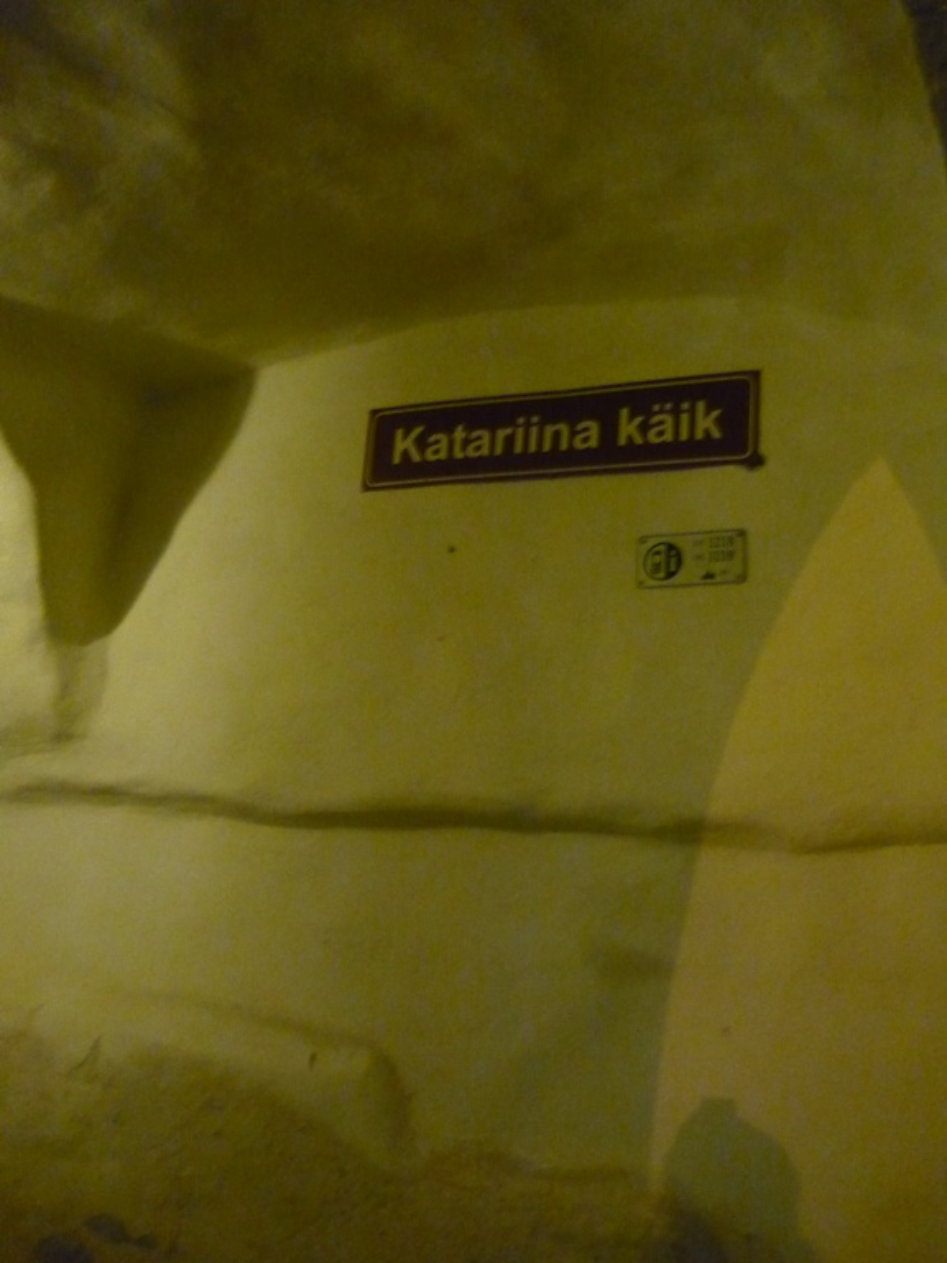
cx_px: 474
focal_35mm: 33
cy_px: 632
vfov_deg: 55.4
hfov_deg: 42.9
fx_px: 1204
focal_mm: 5.5
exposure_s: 1/8
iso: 800
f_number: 2.8
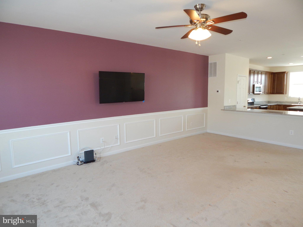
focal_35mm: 22
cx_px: 152
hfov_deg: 76.4
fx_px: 193
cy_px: 114
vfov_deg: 61.1
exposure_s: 1/40
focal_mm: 4
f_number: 3
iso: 125
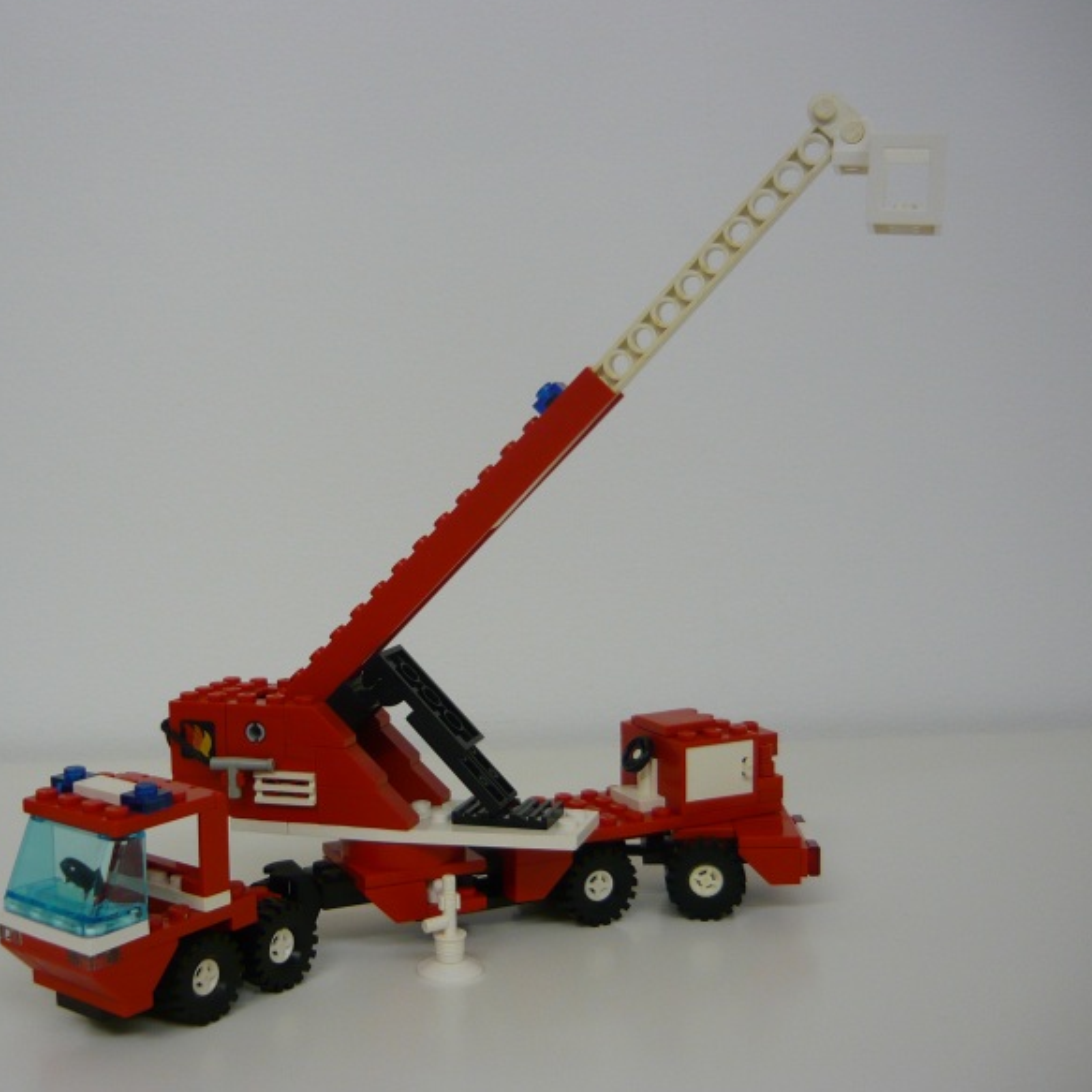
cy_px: 549
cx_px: 386
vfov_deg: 41.9
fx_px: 1428
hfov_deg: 41.4
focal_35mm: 40
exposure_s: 1/30
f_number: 2.8
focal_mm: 5.5
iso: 125
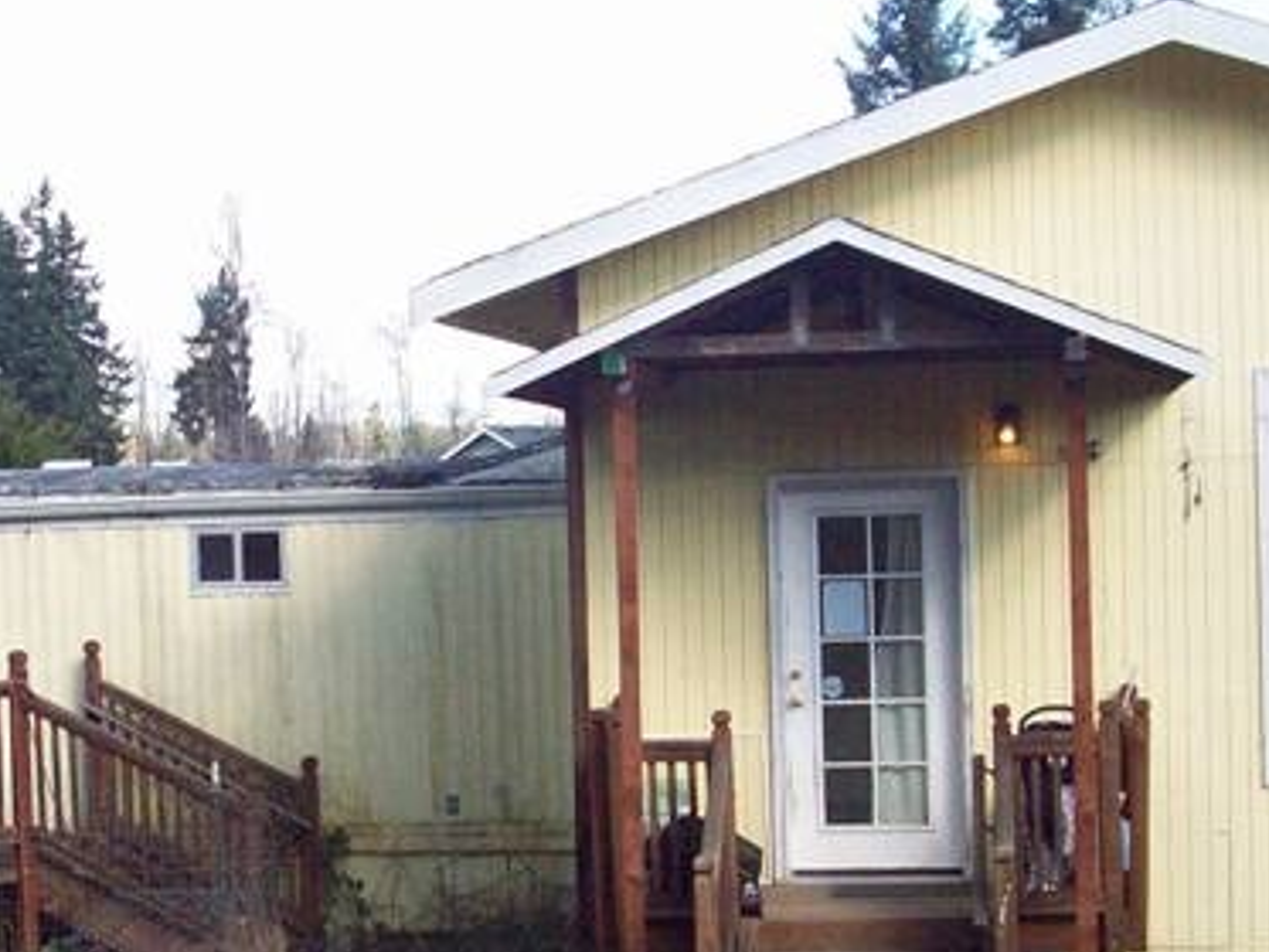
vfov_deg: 16.7
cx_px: 306
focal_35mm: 88
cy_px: 641
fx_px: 3227
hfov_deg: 22.0
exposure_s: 1/826
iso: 200
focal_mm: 6.2
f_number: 2.8
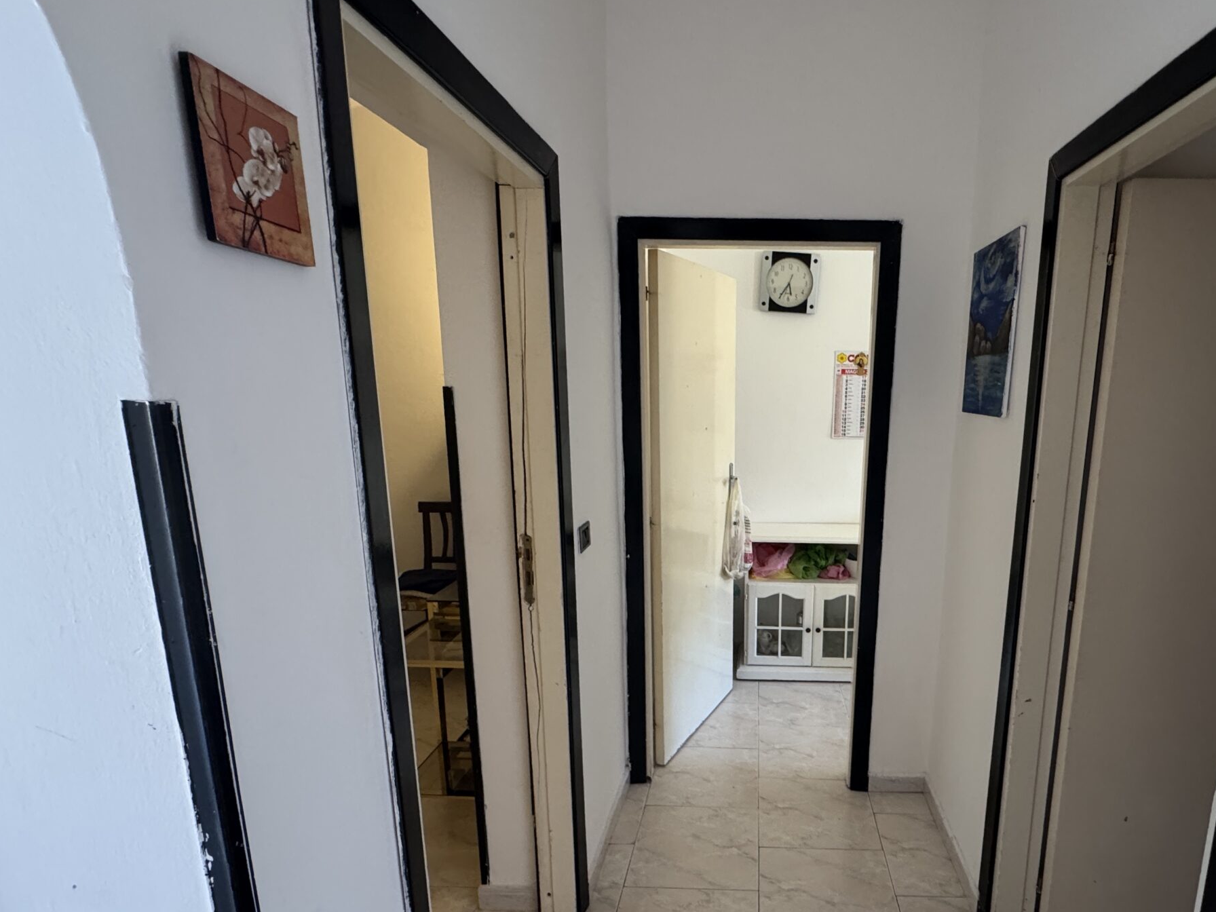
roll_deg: +0.4
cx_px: 745
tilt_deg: -12.5
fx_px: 703
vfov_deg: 65.5
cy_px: 533
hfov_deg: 80.5
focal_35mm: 20
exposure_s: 1/90
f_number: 2.2
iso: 320
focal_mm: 2.22
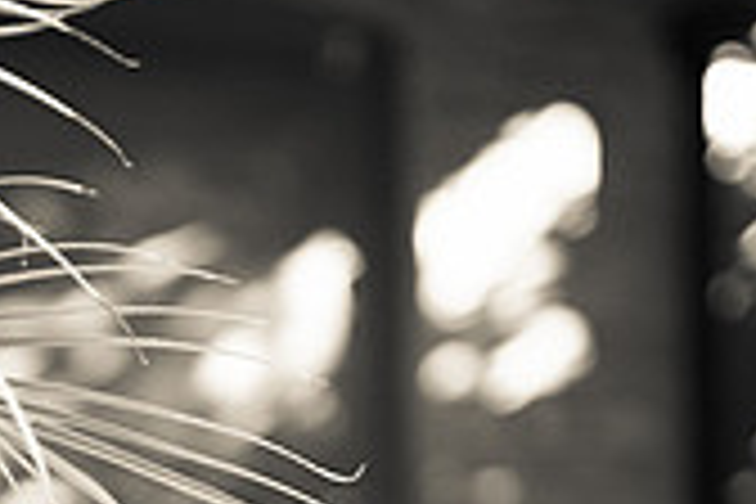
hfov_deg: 10.6
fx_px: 4053
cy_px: 837
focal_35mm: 193
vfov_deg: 7.0
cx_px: 63
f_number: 2.8
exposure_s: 1/200
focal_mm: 56
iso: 500
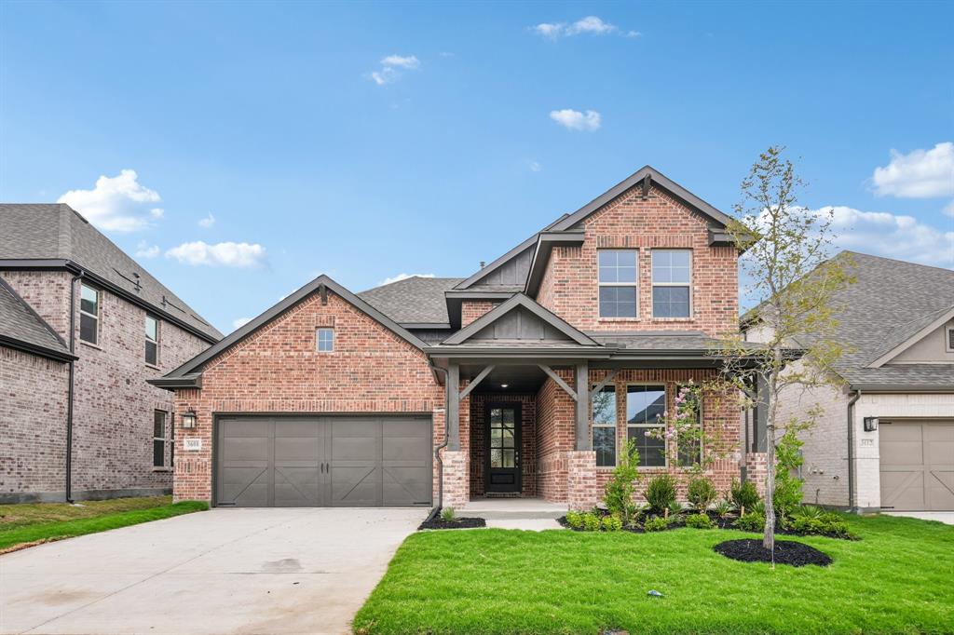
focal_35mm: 21
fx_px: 556
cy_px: 318
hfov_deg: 81.2
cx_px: 477
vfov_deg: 59.5
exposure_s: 1/250
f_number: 8
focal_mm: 21
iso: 100
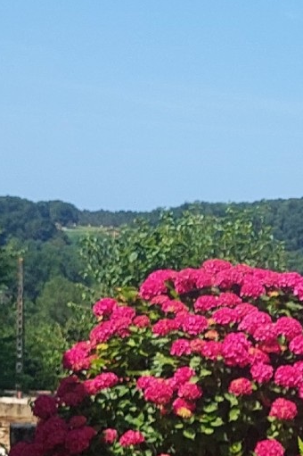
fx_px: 1795
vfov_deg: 14.1
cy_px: 532
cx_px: 500
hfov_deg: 9.3
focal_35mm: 142
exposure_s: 1/1553
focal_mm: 5.23
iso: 40
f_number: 1.8
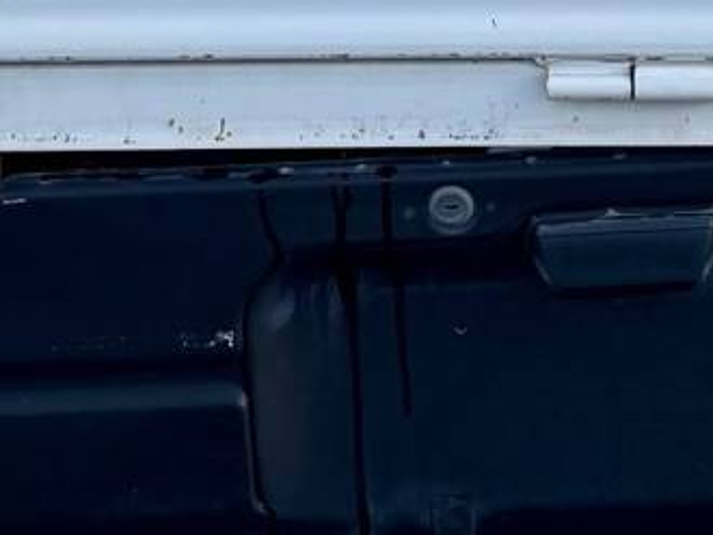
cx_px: 657
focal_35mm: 93
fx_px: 1917
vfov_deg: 15.2
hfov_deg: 20.6
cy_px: -147
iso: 100
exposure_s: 1/2000
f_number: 1.78
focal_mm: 6.76
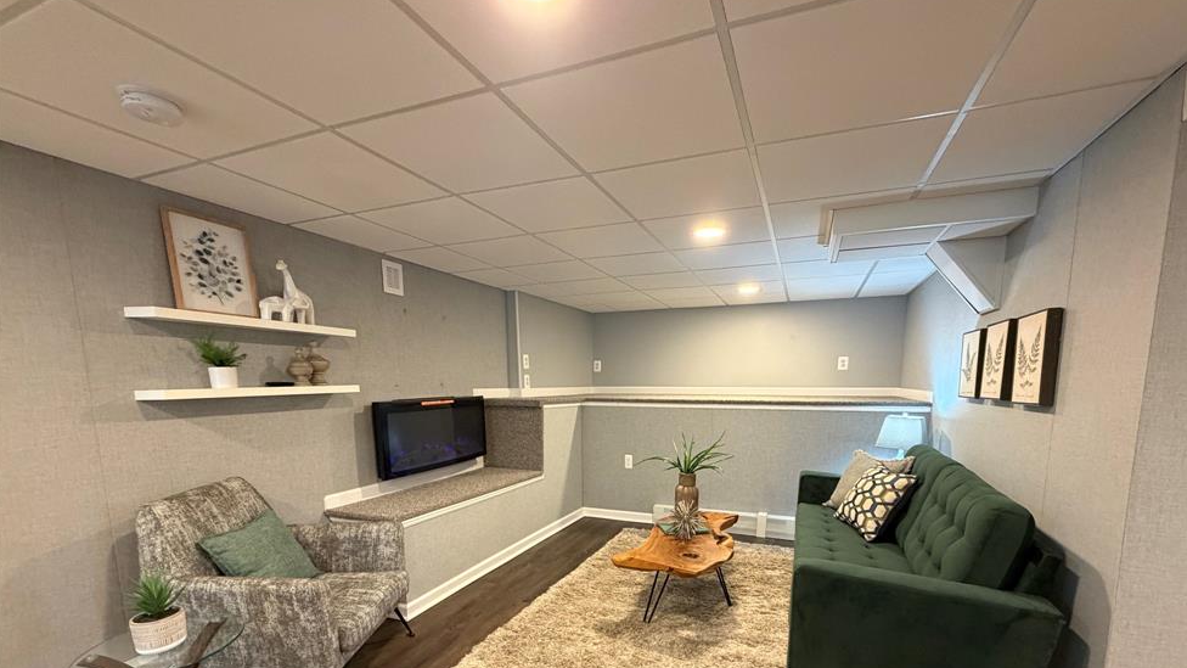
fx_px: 504
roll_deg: +0.7
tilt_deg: -8.0
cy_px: 450
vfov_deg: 65.2
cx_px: 615
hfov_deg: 99.3
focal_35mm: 16
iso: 500
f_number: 2.2
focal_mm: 2.22
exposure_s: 1/60
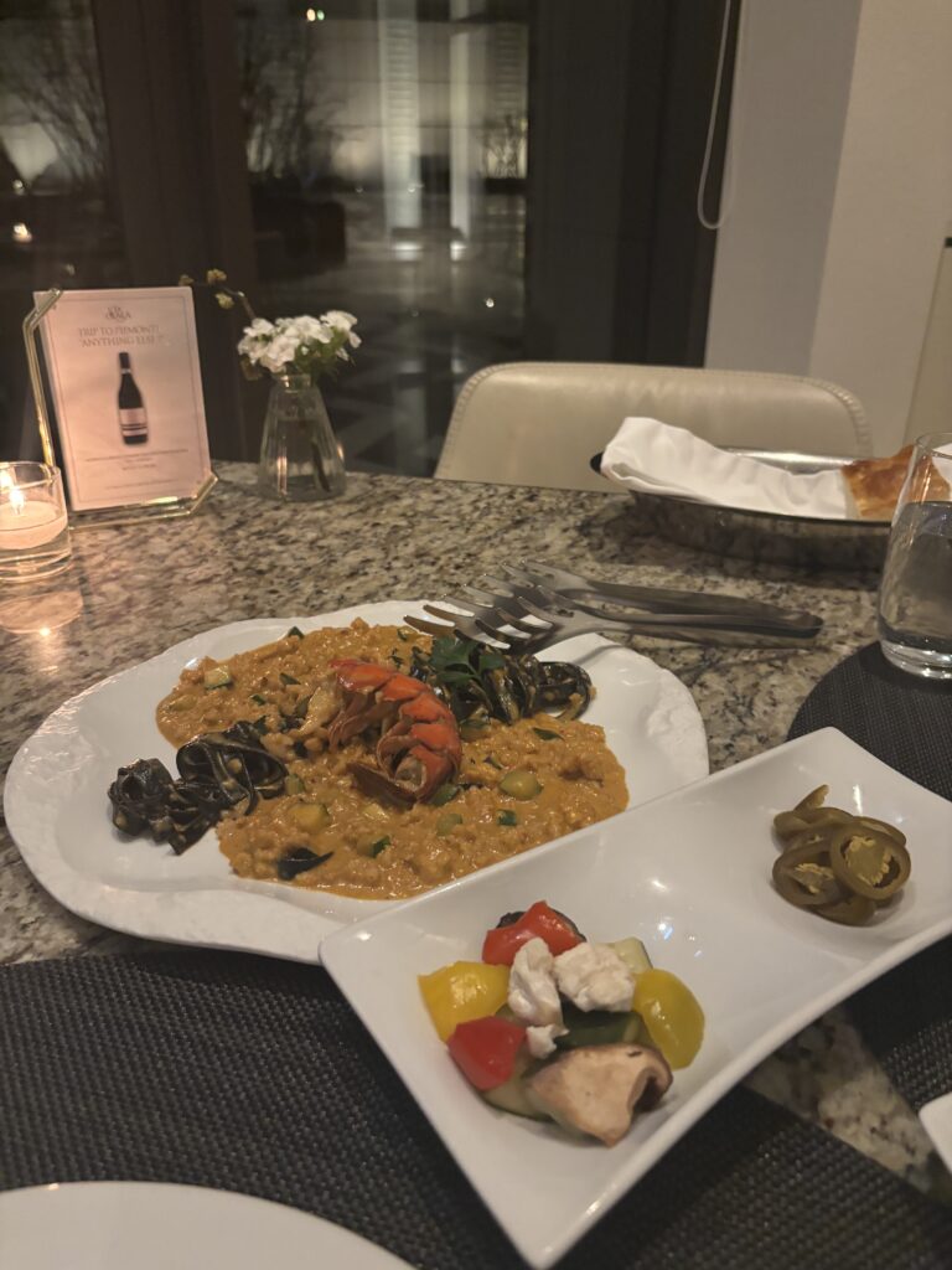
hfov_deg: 53.1
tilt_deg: -25.5
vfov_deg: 67.3
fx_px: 953
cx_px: 476
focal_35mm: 26
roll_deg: +0.3
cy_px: 635
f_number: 1.6
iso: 640
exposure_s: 1/30
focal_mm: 5.96
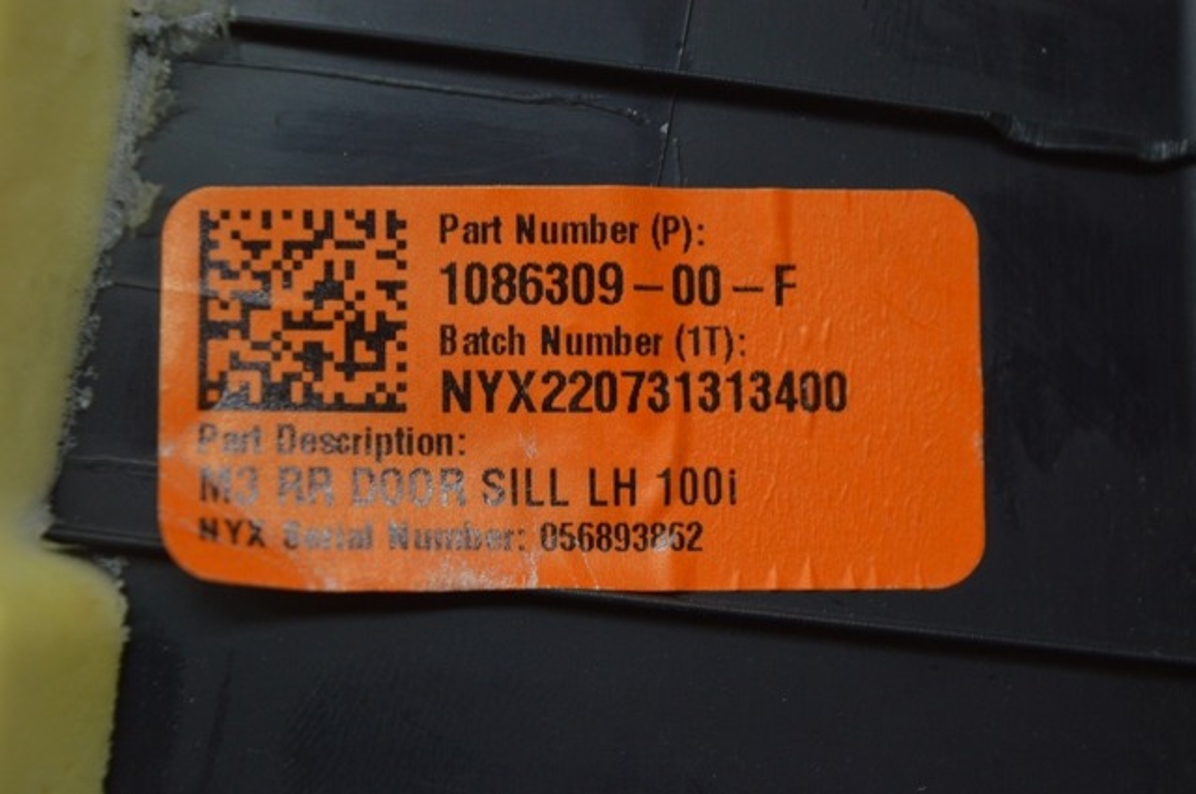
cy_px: 397
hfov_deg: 24.6
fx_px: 2737
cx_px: 598
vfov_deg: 16.5
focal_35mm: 82
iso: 400
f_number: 5.6
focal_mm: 55
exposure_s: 1/60
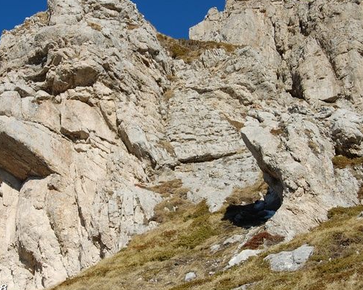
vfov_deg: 22.5
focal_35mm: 68
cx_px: 130
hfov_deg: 27.8
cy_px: 129
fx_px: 730
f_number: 10
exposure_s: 1/400
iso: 200
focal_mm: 32
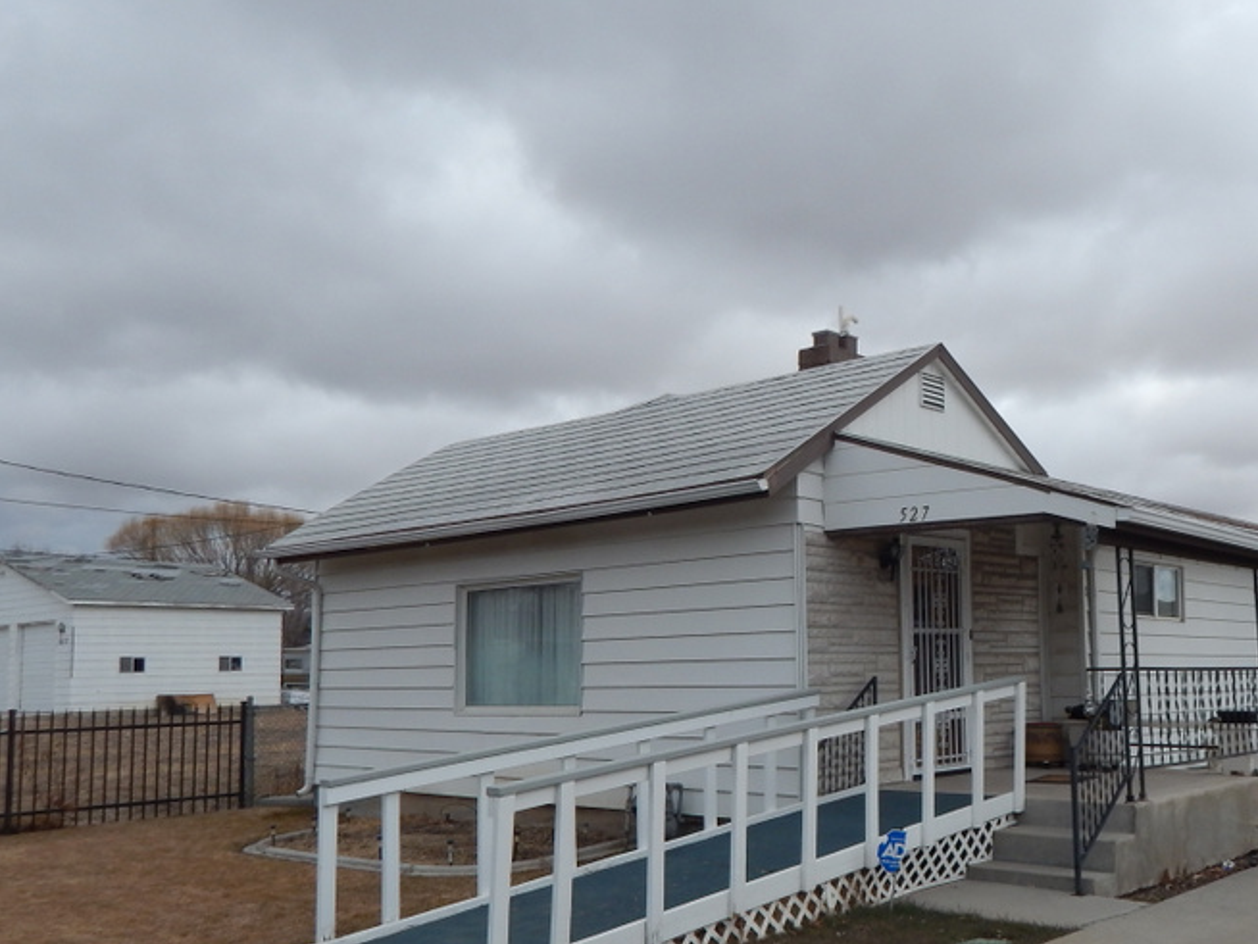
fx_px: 1309
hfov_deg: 50.7
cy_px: 550
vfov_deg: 39.6
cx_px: 796
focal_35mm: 36
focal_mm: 4
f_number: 6
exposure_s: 1/640
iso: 125
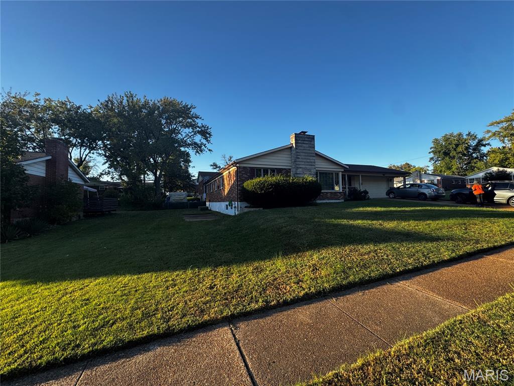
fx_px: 208
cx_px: 257
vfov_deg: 85.7
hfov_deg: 102.1
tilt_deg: +0.3
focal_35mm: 14
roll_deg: +1.6
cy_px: 193
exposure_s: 1/443
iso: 40
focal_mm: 2.22
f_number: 2.2
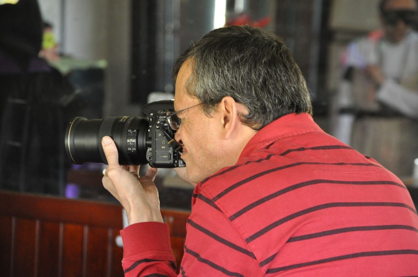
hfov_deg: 9.5
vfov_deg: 6.3
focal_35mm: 218
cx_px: 209
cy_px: 138
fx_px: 2522
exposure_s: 1/40
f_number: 5.6
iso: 1600
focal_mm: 145
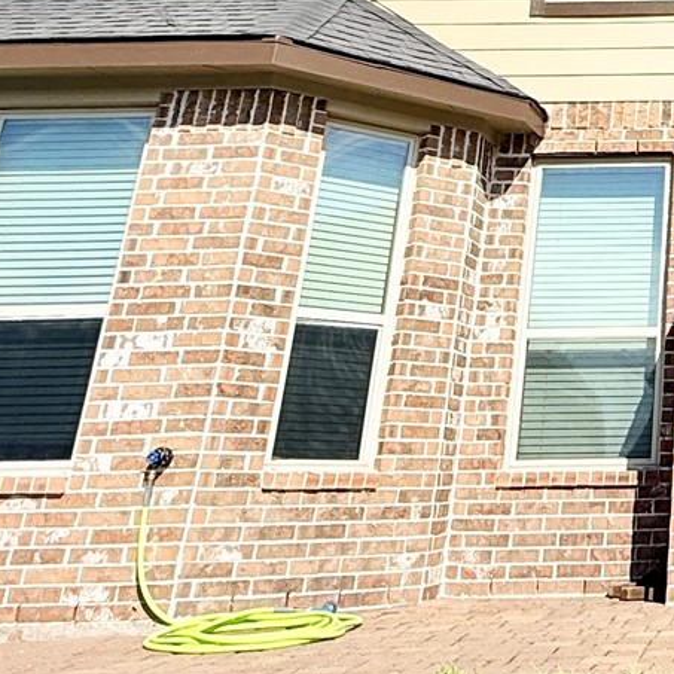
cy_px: -58
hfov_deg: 26.0
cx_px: 881
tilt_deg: +24.1
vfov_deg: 28.0
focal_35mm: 56
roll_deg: +1.2
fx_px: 1234
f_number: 2.2
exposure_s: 1/3289
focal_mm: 2.22
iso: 50
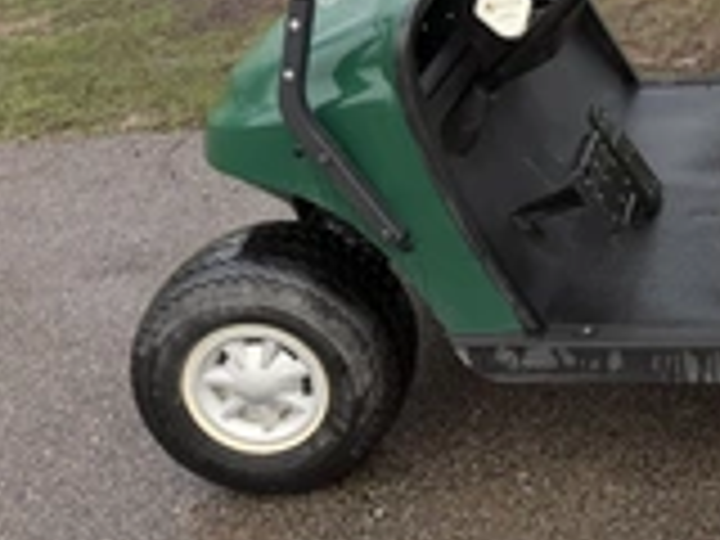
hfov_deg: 28.7
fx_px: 1248
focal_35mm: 60
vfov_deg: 22.7
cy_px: -81
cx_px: 819
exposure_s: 1/172
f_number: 1.78
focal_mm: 6.76
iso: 80
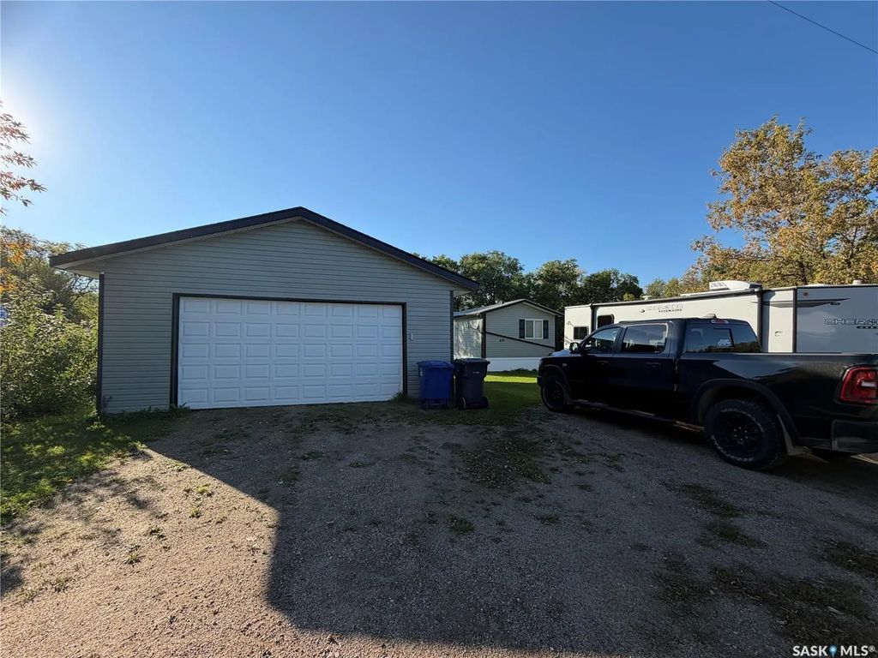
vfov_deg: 85.7
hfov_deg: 102.1
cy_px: 329
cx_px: 439
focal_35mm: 14
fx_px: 355
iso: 32
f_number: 2.2
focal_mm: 2.22
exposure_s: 1/770
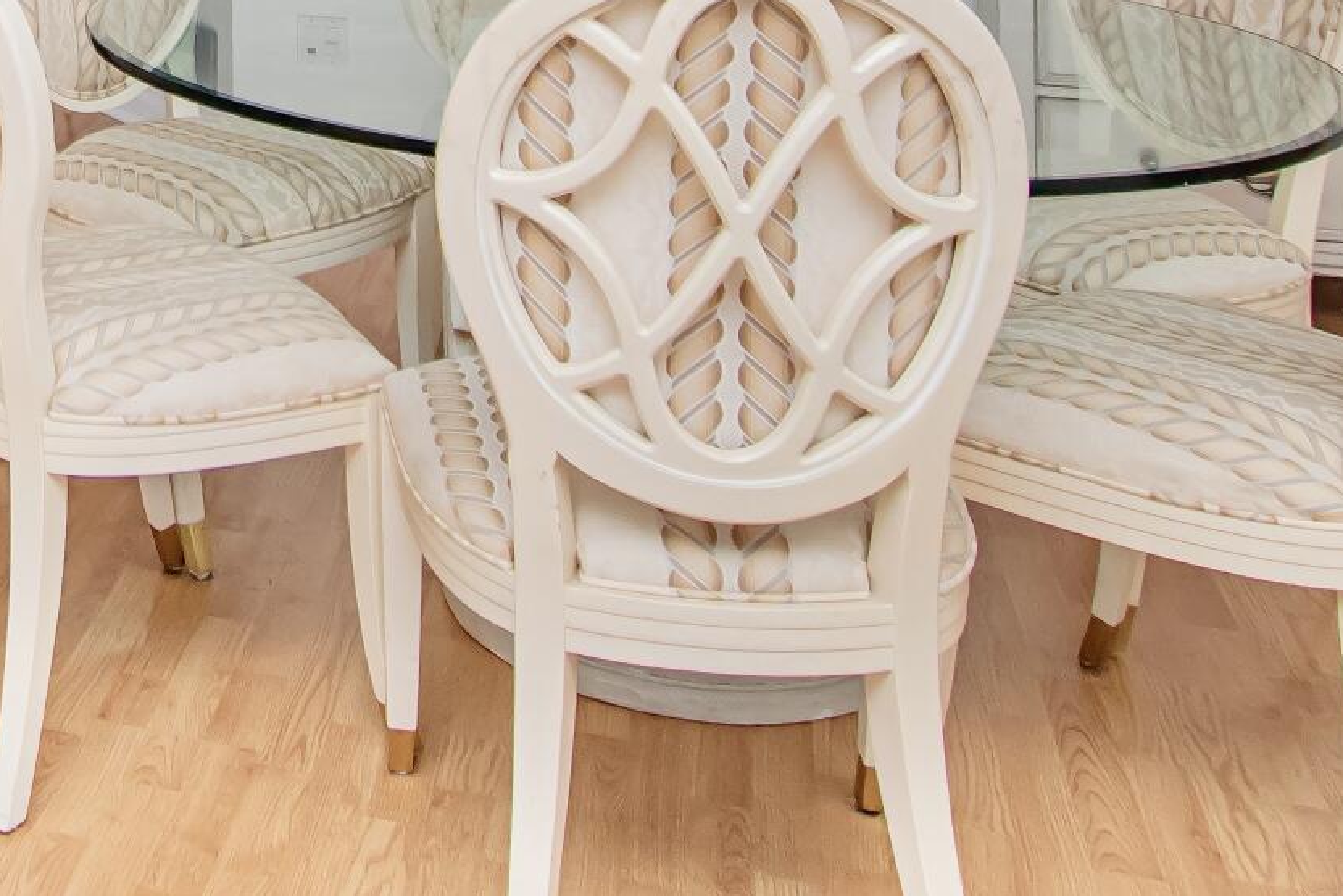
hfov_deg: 32.4
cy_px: -454
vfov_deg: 21.1
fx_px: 2015
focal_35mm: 54
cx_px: -140
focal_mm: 10
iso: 800
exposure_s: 1/80
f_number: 4.5
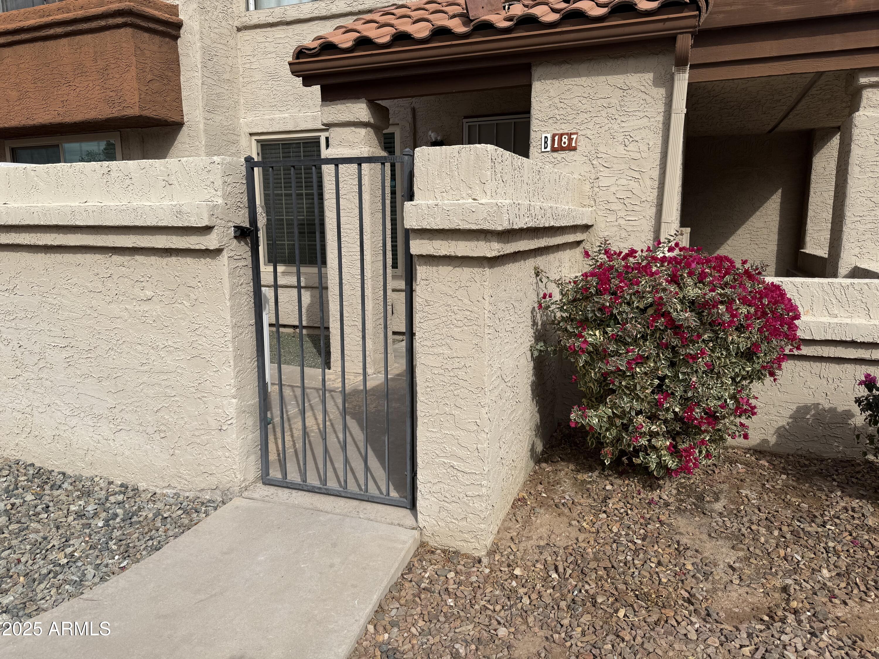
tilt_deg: -9.1
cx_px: 440
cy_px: 330
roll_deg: +0.0
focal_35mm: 24
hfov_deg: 71.6
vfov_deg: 56.8
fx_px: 609
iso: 80
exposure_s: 1/5319
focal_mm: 6.76
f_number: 1.78
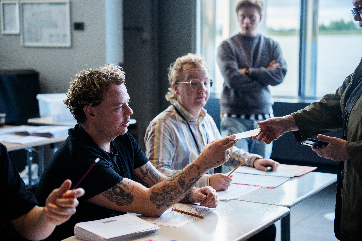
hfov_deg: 28.8
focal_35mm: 70
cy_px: 120
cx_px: 181
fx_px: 704
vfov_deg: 19.5
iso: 800
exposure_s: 1/800
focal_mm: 70
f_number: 2.8
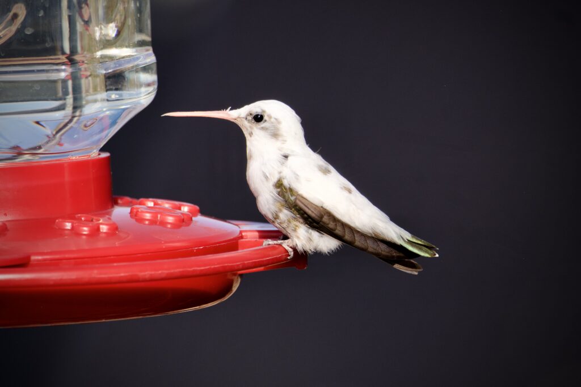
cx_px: 290
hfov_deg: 2.3
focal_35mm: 900
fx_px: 14526
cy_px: 194
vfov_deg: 1.5
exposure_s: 1/500
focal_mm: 600
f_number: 8
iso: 500
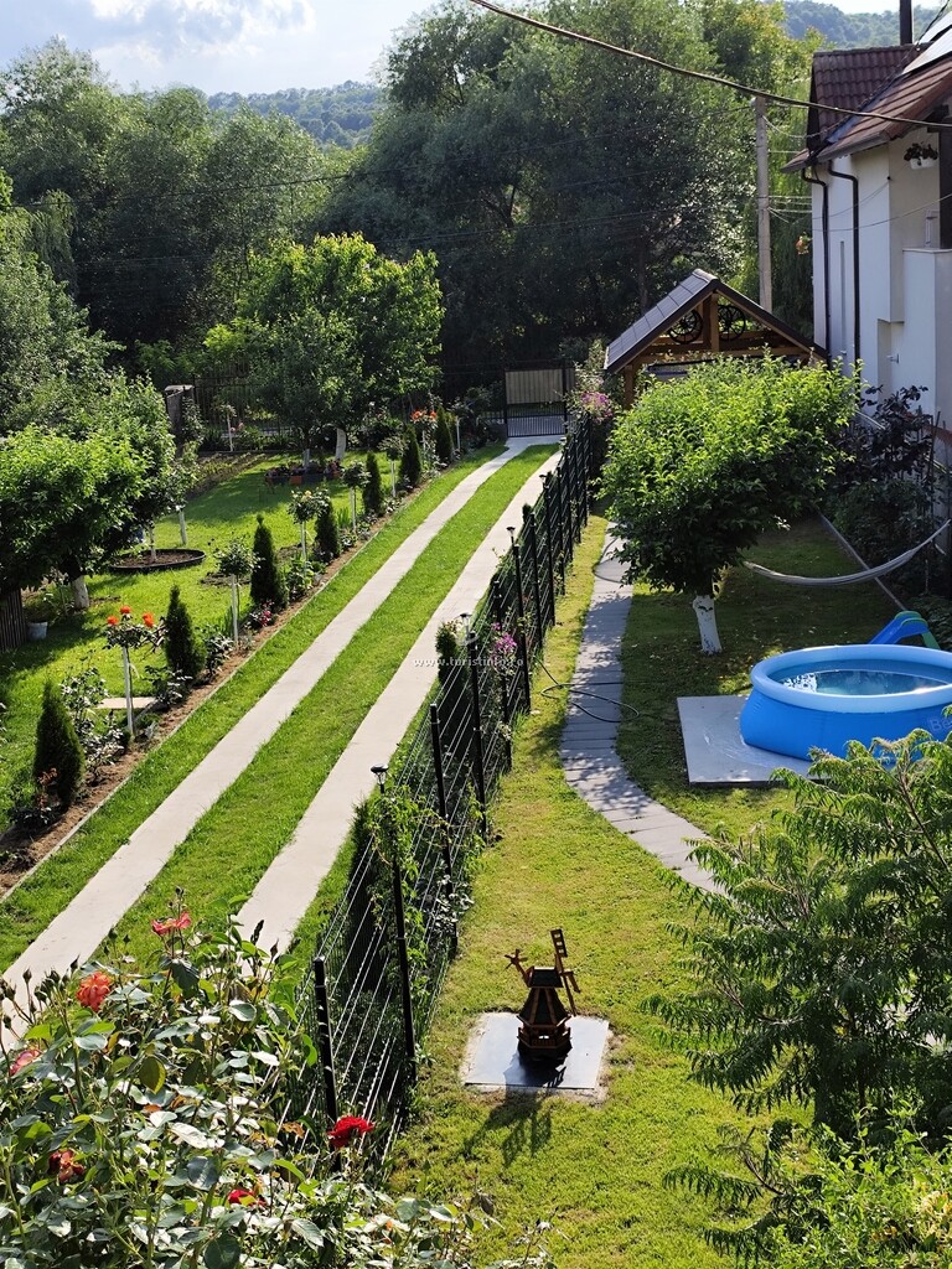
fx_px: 1687
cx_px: 476
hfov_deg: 31.5
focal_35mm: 46
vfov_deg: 41.2
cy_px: 634
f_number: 1.65
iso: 50
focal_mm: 6.19
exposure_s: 1/1530
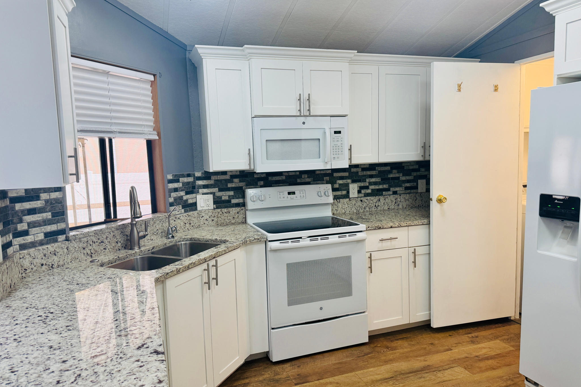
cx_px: 290
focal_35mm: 25
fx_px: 403
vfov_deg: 51.3
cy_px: 193
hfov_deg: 71.5
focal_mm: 6.76
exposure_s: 1/120
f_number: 1.78
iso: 125
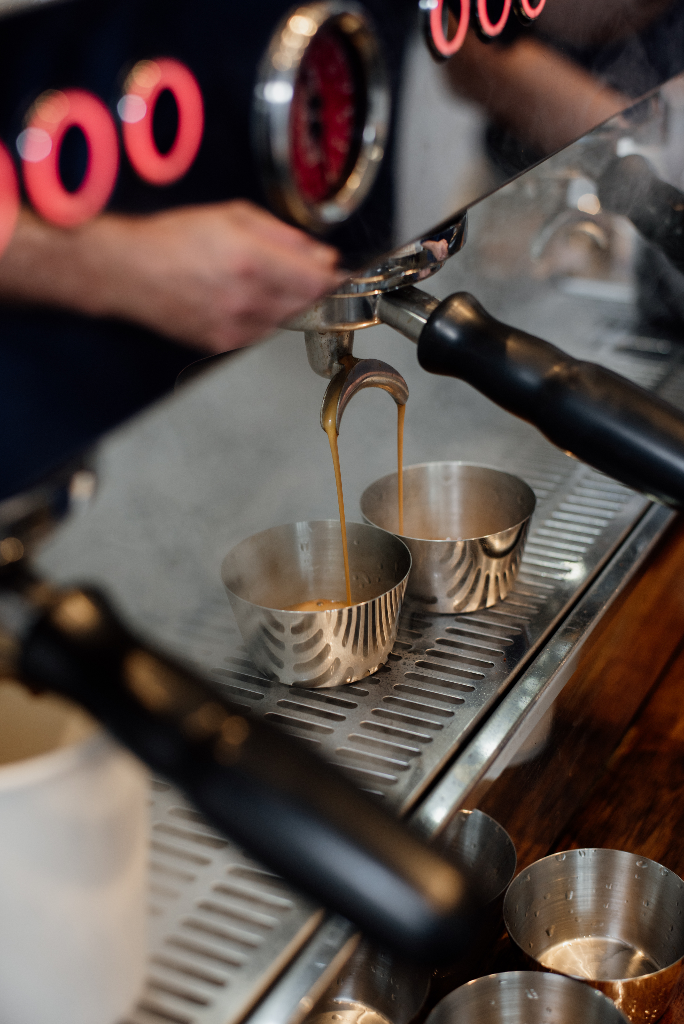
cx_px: 342
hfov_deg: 27.0
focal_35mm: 50
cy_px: 512
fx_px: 1424
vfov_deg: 39.6
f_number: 2.8
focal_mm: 50
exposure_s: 1/200
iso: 200
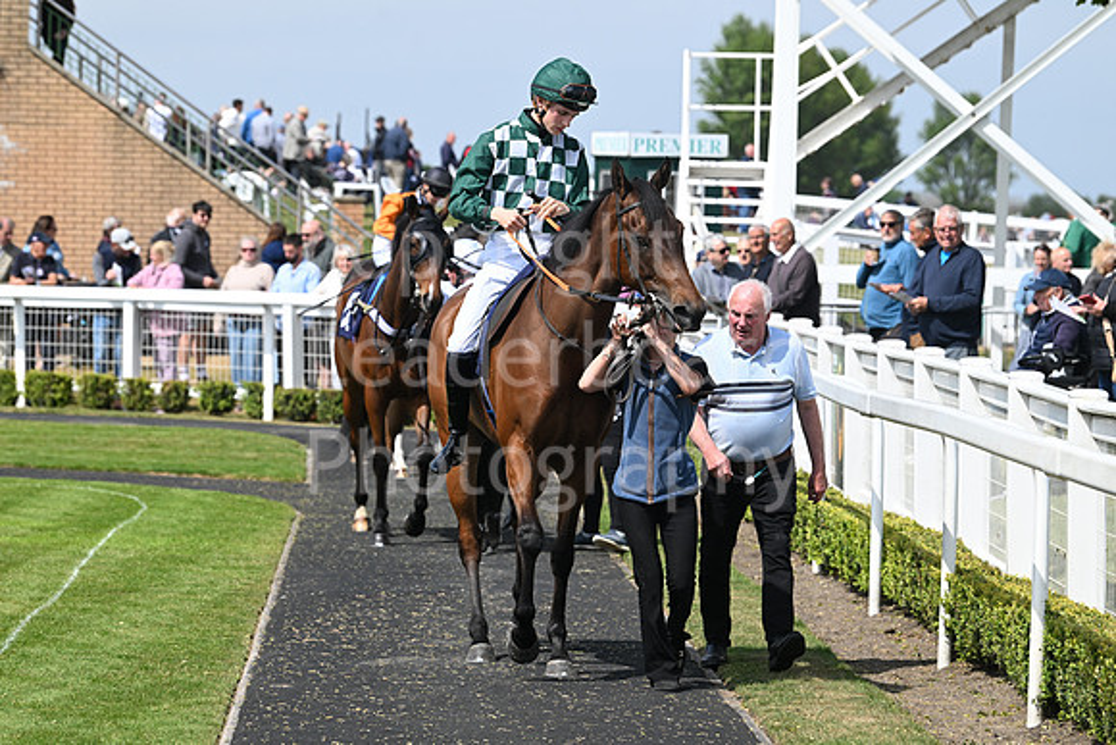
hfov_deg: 12.8
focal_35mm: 160
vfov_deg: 8.6
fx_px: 4961
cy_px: 372
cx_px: 558
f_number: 6.3
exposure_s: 1/1600
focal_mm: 160
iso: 400
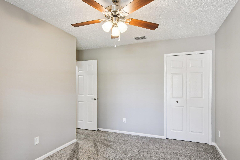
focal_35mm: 20
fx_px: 133
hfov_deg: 83.9
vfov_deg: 61.7
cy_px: 90
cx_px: 115
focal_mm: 10
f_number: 8
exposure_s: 1/8
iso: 400
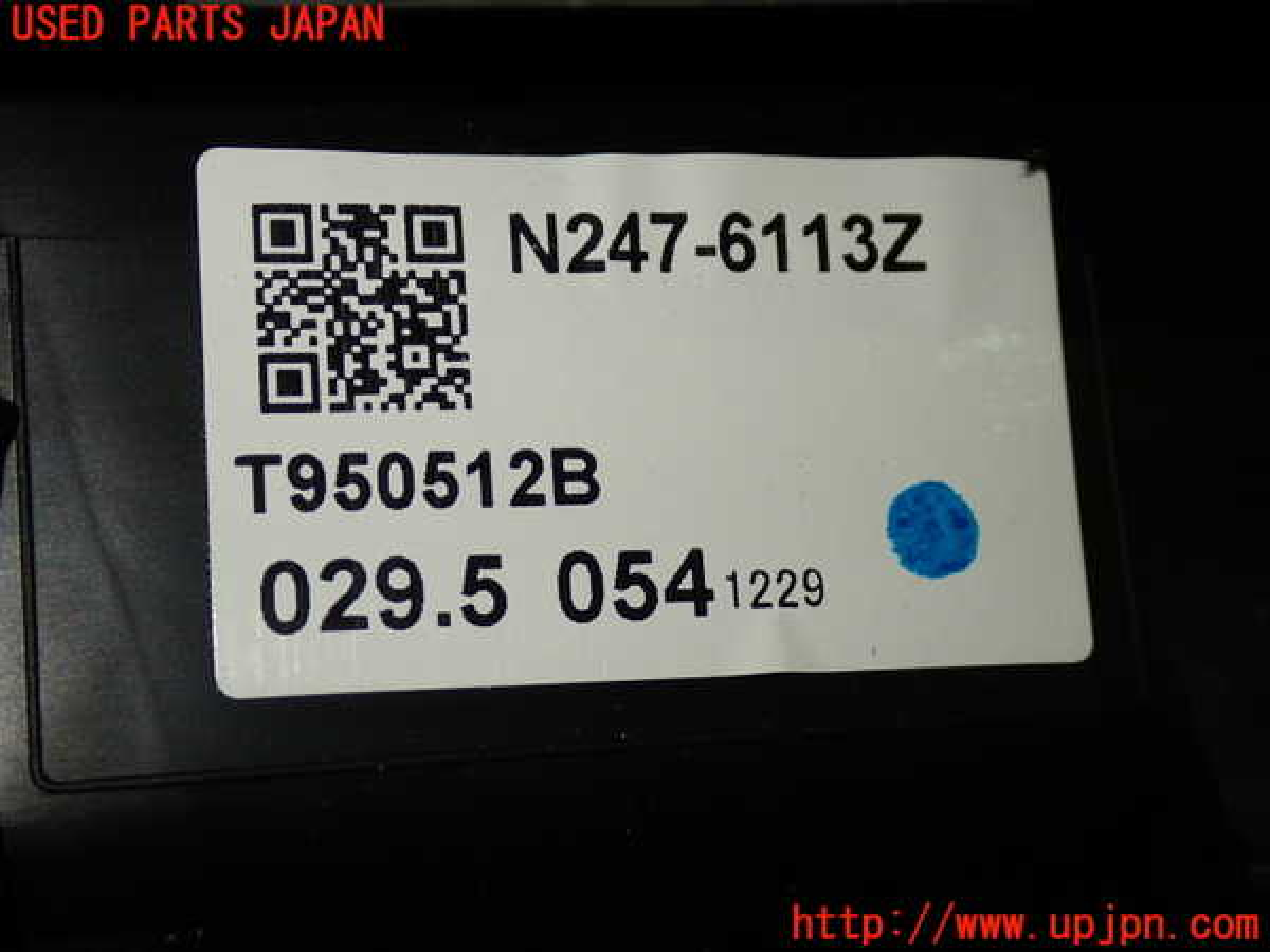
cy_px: 476
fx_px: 2128
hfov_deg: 33.2
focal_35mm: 58
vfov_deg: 25.2
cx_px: 635
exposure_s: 1/80
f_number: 3.5
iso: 200
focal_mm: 10.35
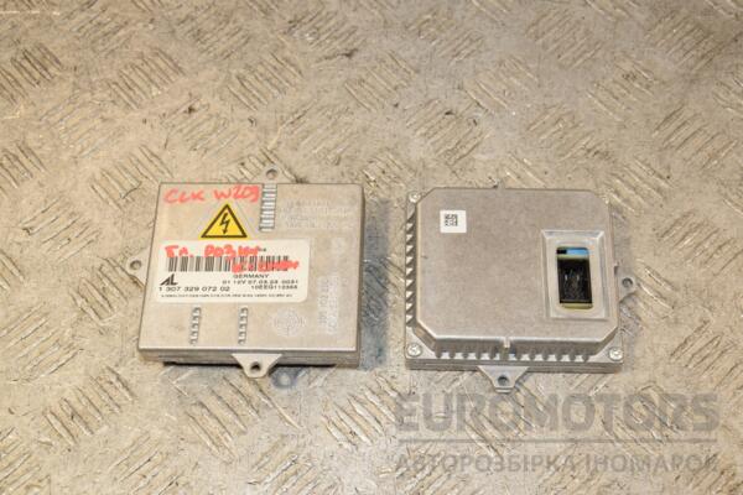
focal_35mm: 57
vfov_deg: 23.8
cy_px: 248
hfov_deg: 35.1
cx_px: 372
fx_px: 1176
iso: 800
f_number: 7.1
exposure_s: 1/200
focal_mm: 38
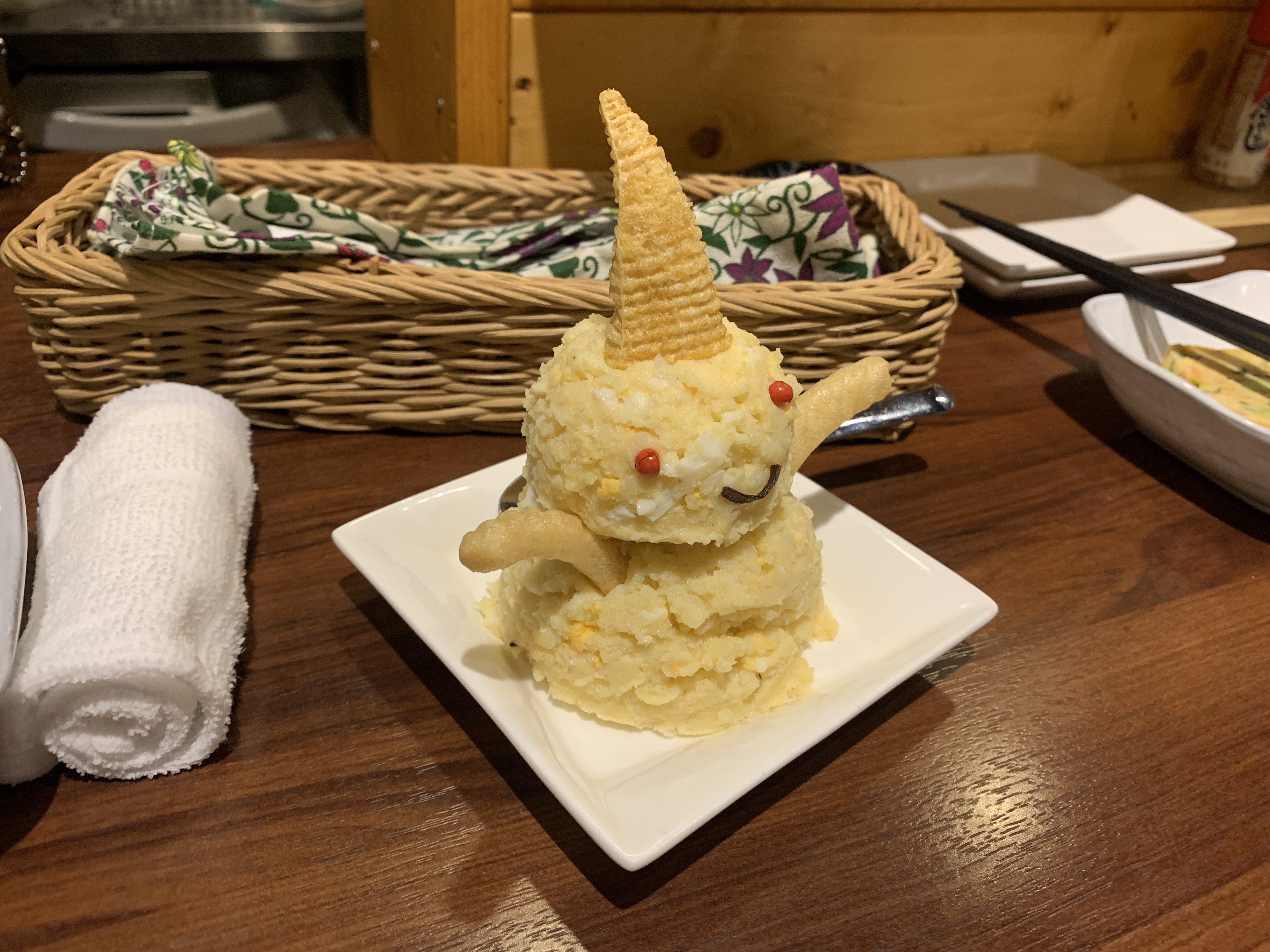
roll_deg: -4.2
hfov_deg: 67.3
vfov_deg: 53.1
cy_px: 476
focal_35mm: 26
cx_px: 635
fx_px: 954
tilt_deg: -32.9
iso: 125
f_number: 1.8
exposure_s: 1/50
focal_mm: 4.25
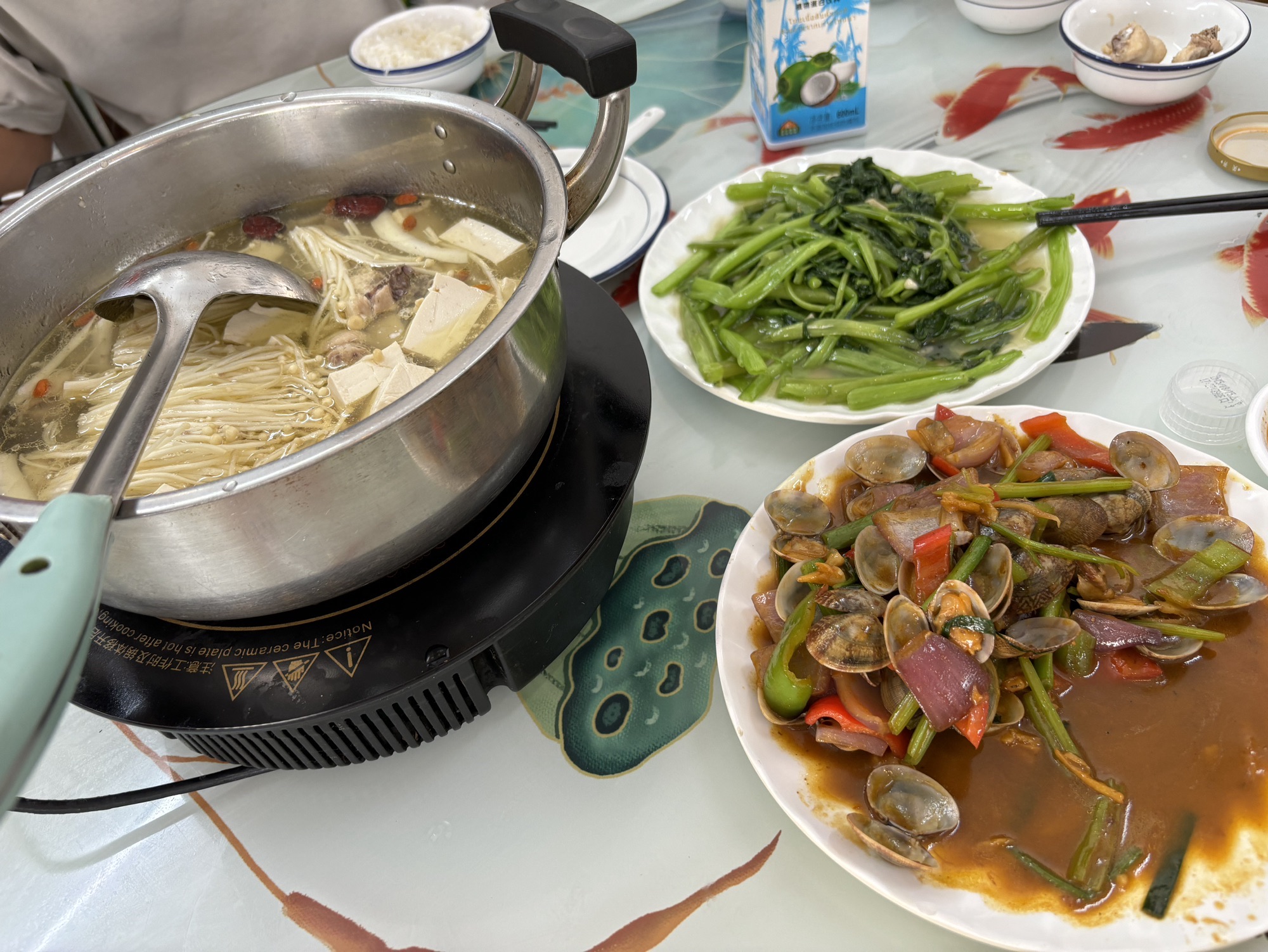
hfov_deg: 67.3
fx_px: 953
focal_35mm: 26
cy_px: 476
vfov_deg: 53.1
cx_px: 634
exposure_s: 1/50
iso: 80
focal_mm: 5.96
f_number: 1.6
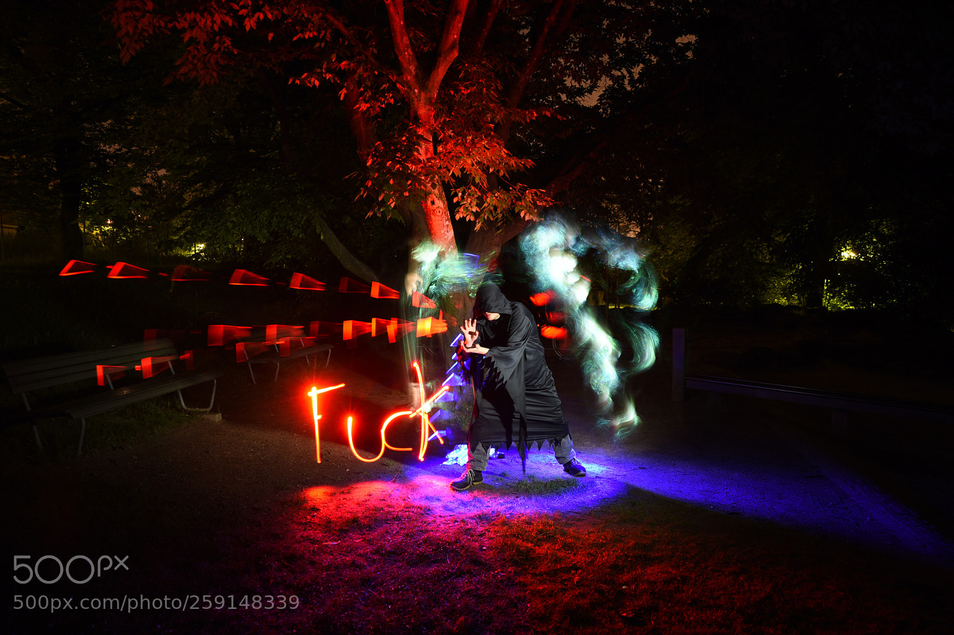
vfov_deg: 51.3
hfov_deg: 71.5
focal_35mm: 25
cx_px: 471
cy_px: 320
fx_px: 662
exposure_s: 105
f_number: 4.5
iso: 100
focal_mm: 24
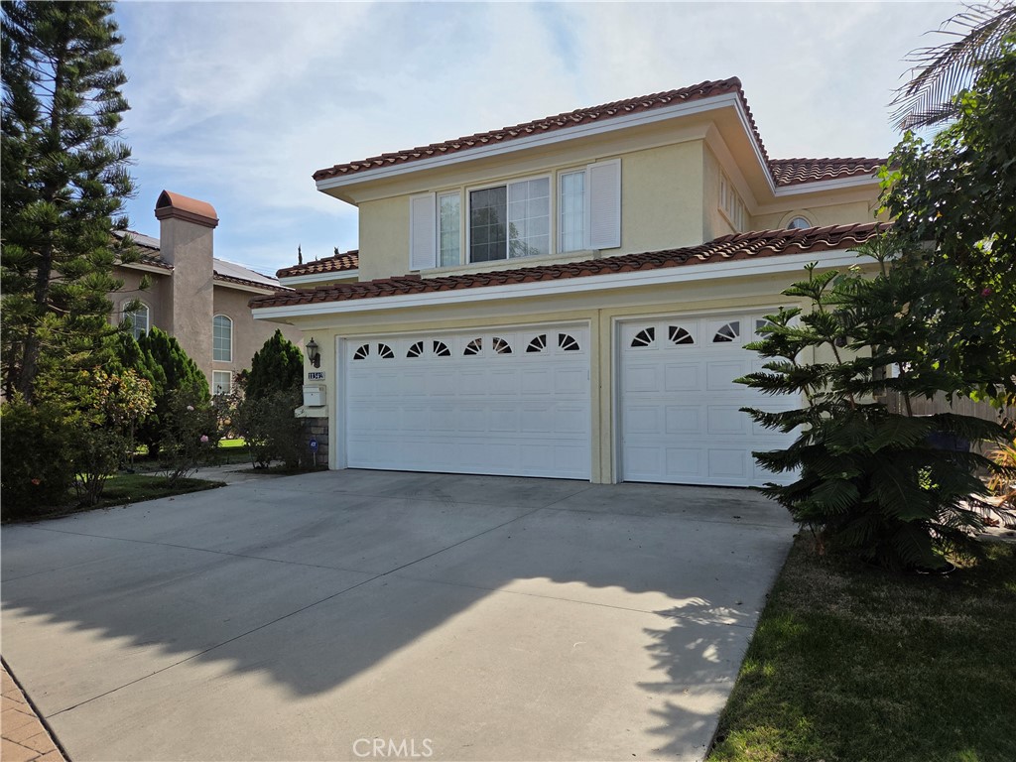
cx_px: 508
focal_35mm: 23
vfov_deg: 58.9
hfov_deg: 73.9
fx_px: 675
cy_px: 381
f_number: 1.8
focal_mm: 5.4
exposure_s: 1/7891
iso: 64
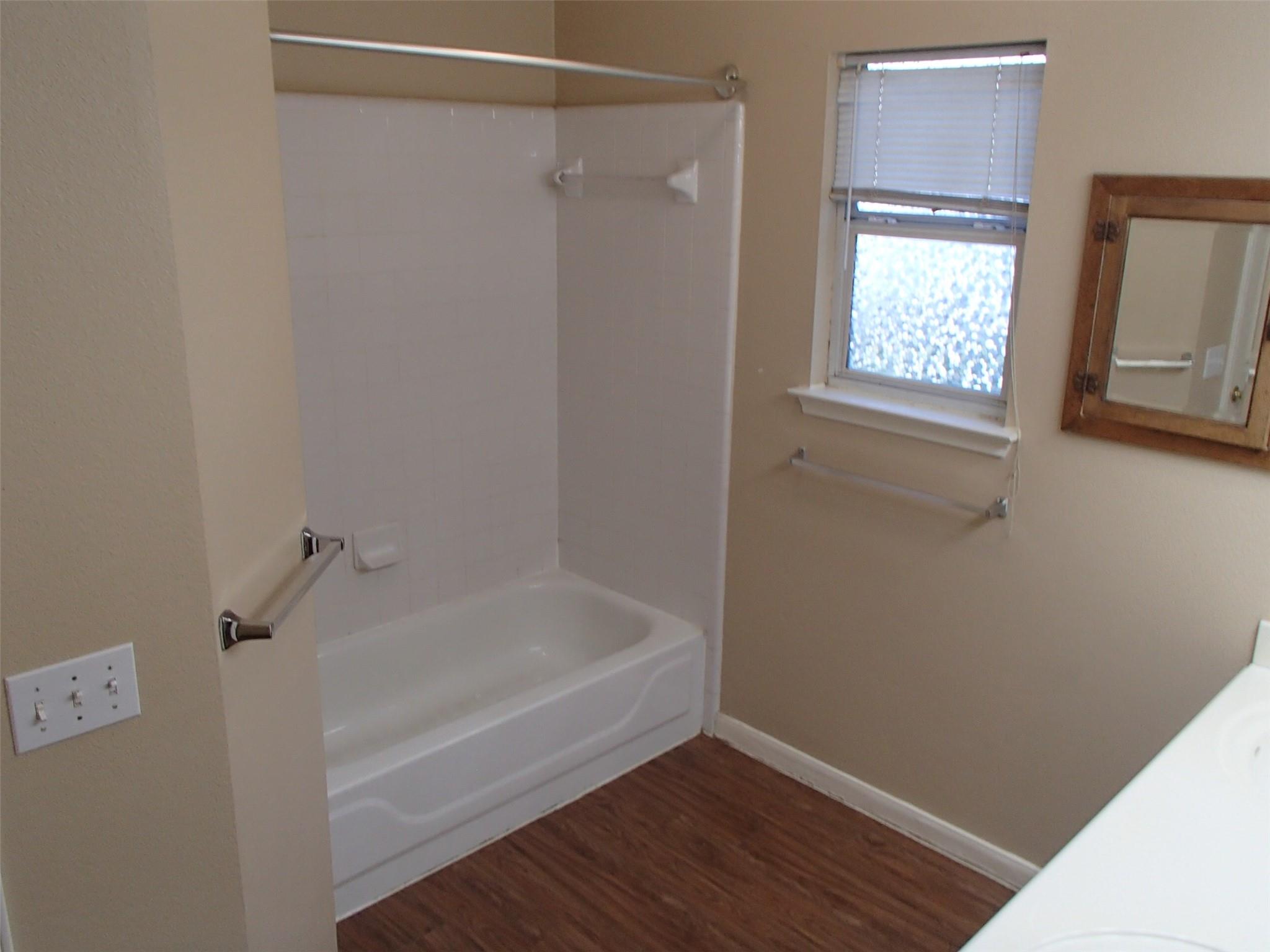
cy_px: 476
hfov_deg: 63.4
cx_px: 635
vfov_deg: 49.7
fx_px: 1027
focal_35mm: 28
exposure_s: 1/40
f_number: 3.9
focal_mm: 5
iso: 200
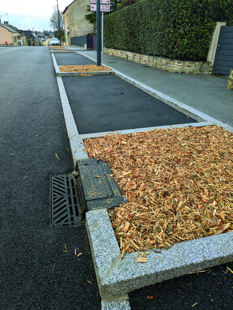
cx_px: 116
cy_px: 155
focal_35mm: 25
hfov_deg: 54.9
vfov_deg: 69.4
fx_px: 224
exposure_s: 1/100
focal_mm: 5.43
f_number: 1.89
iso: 134
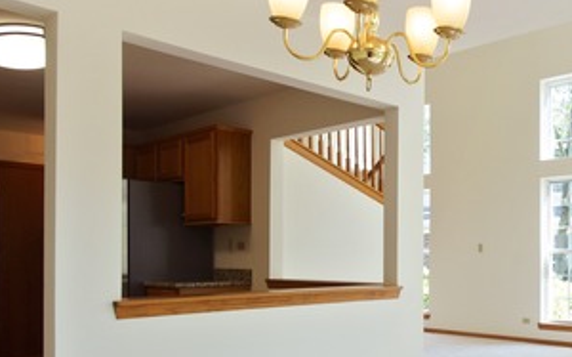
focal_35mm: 37
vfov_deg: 33.7
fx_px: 576
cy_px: 268
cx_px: 467
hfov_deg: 49.3
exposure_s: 1/60
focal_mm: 17
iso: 400
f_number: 8
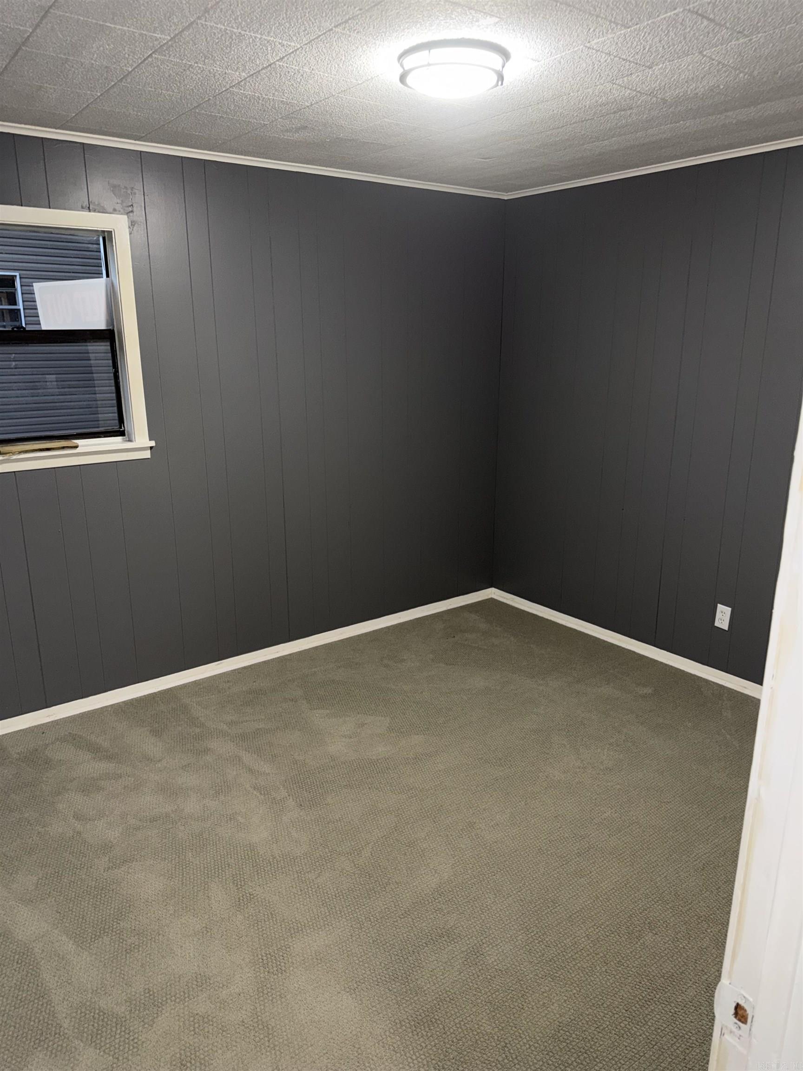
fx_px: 742
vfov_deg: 71.6
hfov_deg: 56.8
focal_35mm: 24
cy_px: 536
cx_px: 402
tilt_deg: -14.9
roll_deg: -0.1
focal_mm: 6.76
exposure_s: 1/15
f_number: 1.78
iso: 100
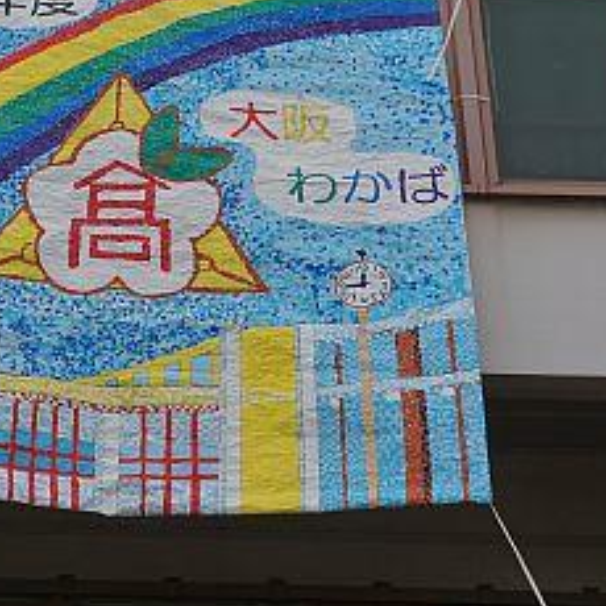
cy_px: 256
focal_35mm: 117
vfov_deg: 14.9
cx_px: 132
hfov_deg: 14.8
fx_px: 2317
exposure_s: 1/250
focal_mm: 44
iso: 100
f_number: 7.1
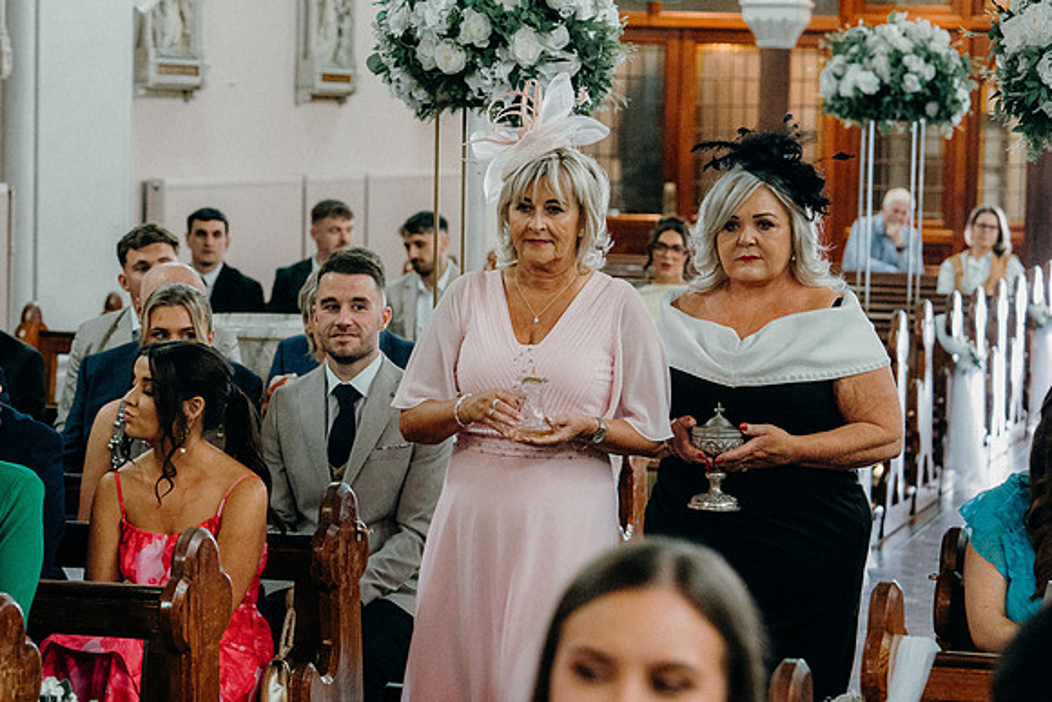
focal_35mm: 105
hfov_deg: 19.5
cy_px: 351
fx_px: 3069
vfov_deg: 13.0
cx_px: 526
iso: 5000
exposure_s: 1/160
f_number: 3.5
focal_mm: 70
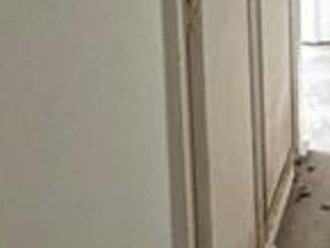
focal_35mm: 99
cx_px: 442
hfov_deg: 18.3
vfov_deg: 13.6
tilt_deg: -6.3
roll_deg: +0.8
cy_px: -180
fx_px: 945
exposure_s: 1/99
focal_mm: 2.22
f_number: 2.2
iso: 320
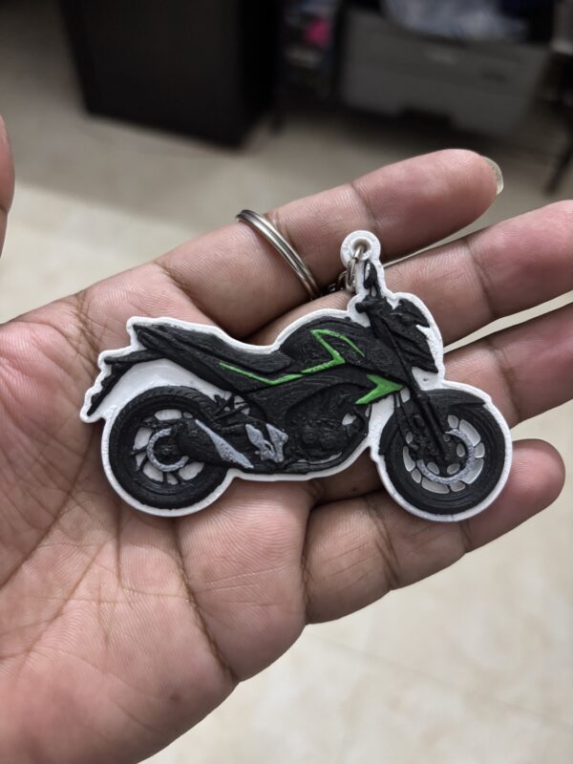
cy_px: 382
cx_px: 286
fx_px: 574
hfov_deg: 53.1
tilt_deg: -56.2
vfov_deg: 67.3
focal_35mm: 26
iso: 500
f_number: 1.6
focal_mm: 5.96
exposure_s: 1/33
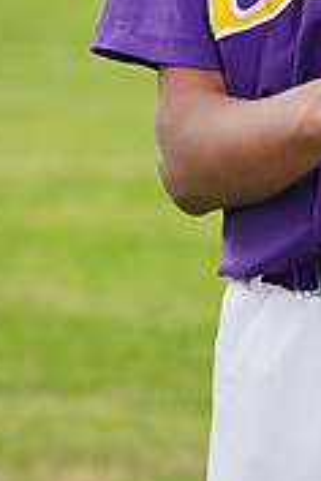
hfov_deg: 1.9
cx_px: 420
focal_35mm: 713
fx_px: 9536
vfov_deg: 2.9
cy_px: -171
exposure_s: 1/250
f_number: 9
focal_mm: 218
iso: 200
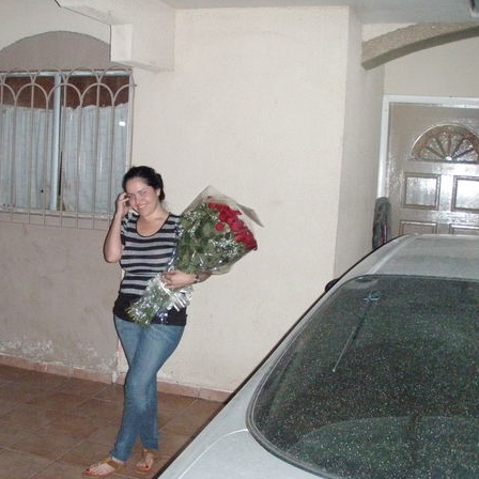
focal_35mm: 48
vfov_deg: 35.4
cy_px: 246
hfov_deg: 35.1
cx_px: 167
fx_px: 751
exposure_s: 1/30
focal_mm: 6.7
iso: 800
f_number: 3.5
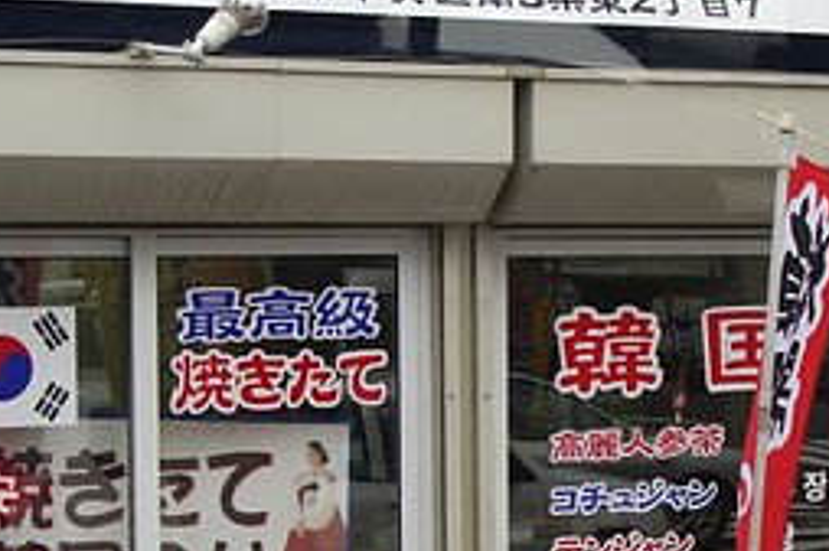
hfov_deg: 15.8
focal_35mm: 130
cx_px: 522
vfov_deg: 10.5
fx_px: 2992
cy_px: 381
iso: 80
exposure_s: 1/160
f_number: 3.5
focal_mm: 10.2
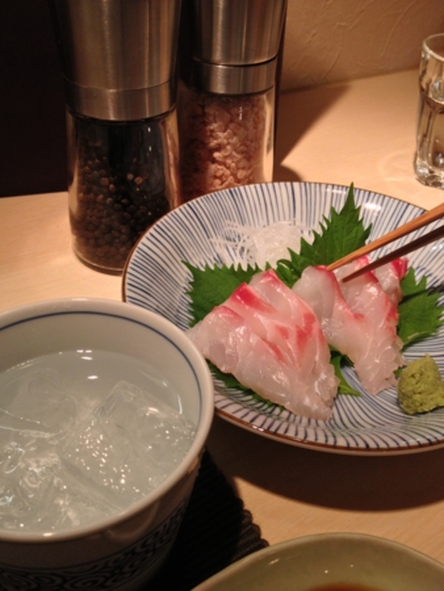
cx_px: 222
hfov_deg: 40.7
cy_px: 296
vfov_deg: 52.6
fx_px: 598
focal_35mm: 35
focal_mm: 4.28
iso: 50
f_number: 2.4
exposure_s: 1/24
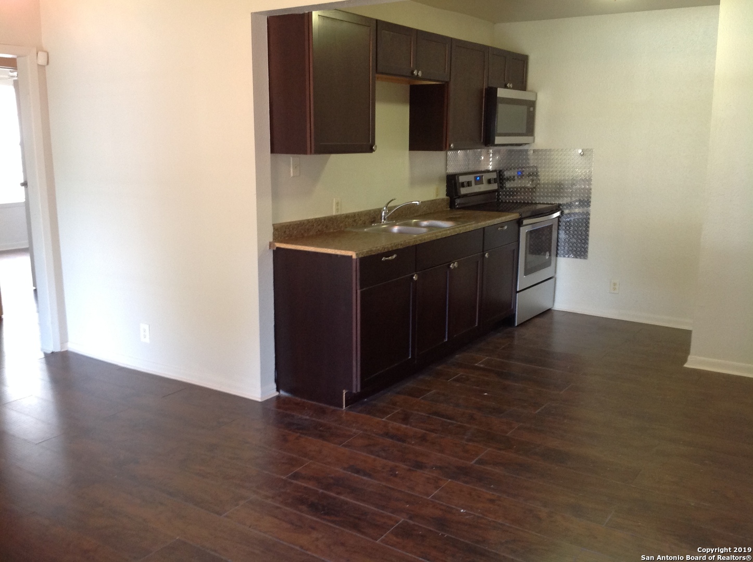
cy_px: 281
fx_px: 760
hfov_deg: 52.7
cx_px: 376
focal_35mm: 35
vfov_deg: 40.6
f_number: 2.4
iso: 160
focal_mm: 4.28
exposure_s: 1/15
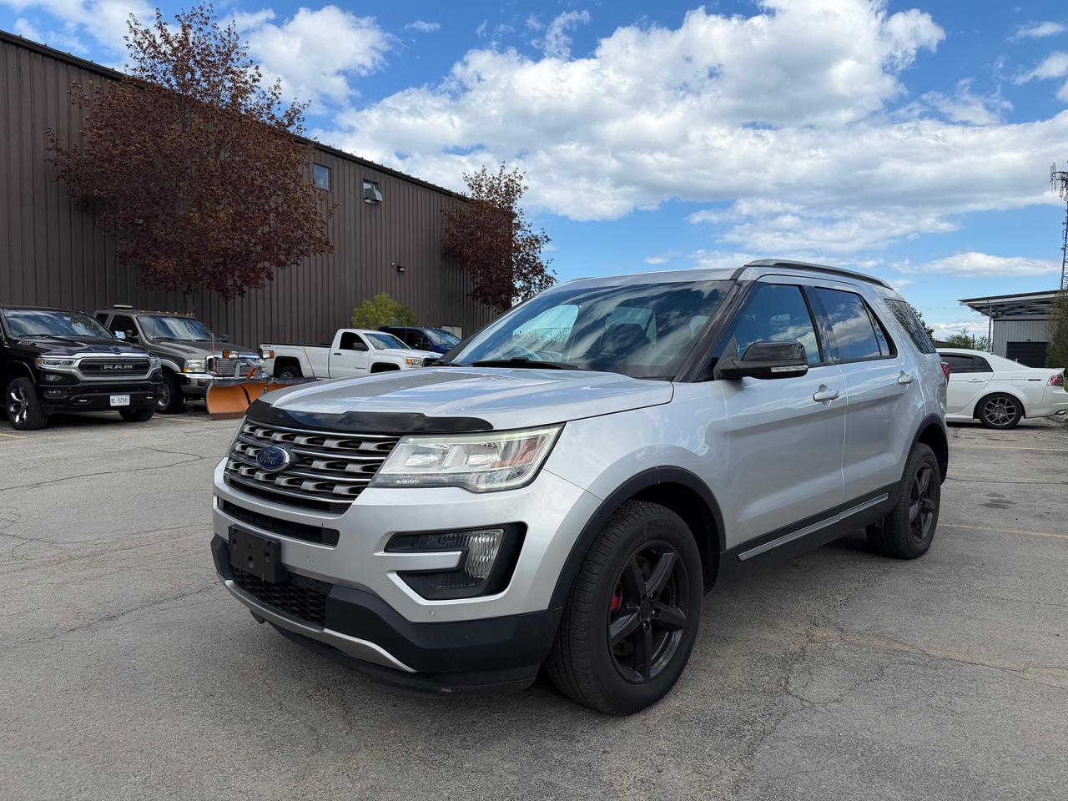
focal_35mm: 24
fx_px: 740
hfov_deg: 71.6
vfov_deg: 56.8
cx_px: 534
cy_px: 400
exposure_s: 1/4405
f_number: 1.78
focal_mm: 6.76
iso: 80
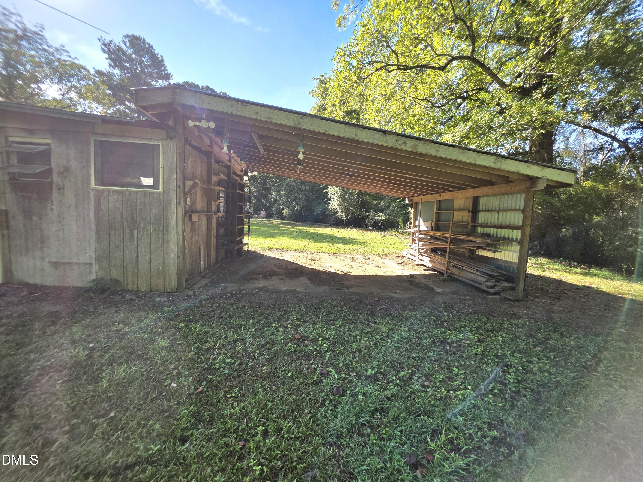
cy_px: 241
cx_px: 322
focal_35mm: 13
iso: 40
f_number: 1.9
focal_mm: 2.2
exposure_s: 1/1000
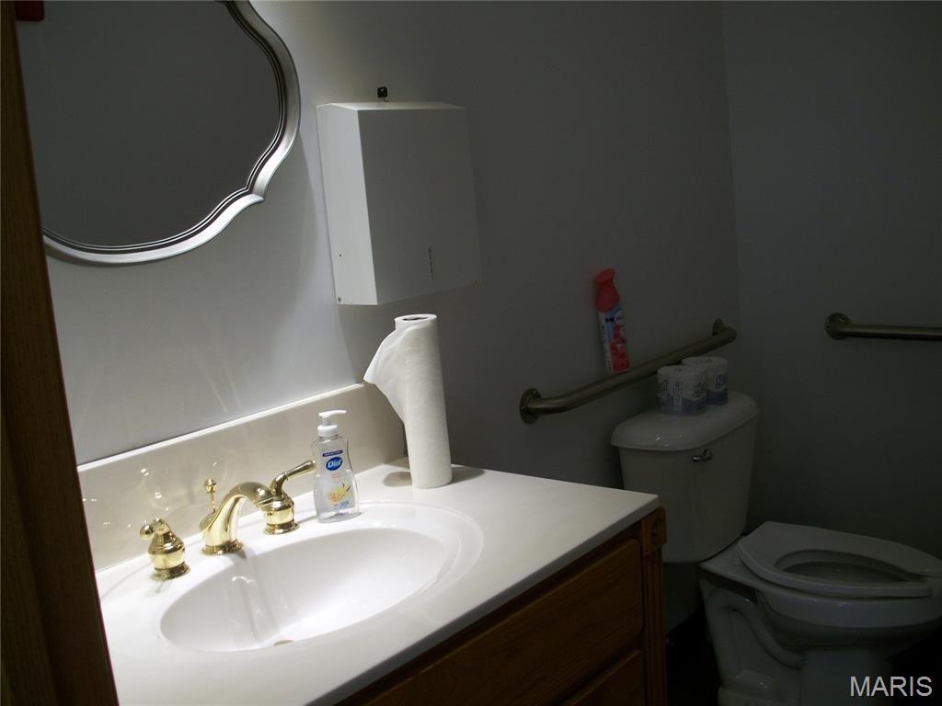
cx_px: 471
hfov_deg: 52.6
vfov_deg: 40.7
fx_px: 952
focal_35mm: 35
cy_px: 353
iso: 80
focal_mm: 6.3
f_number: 3.1
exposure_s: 1/40
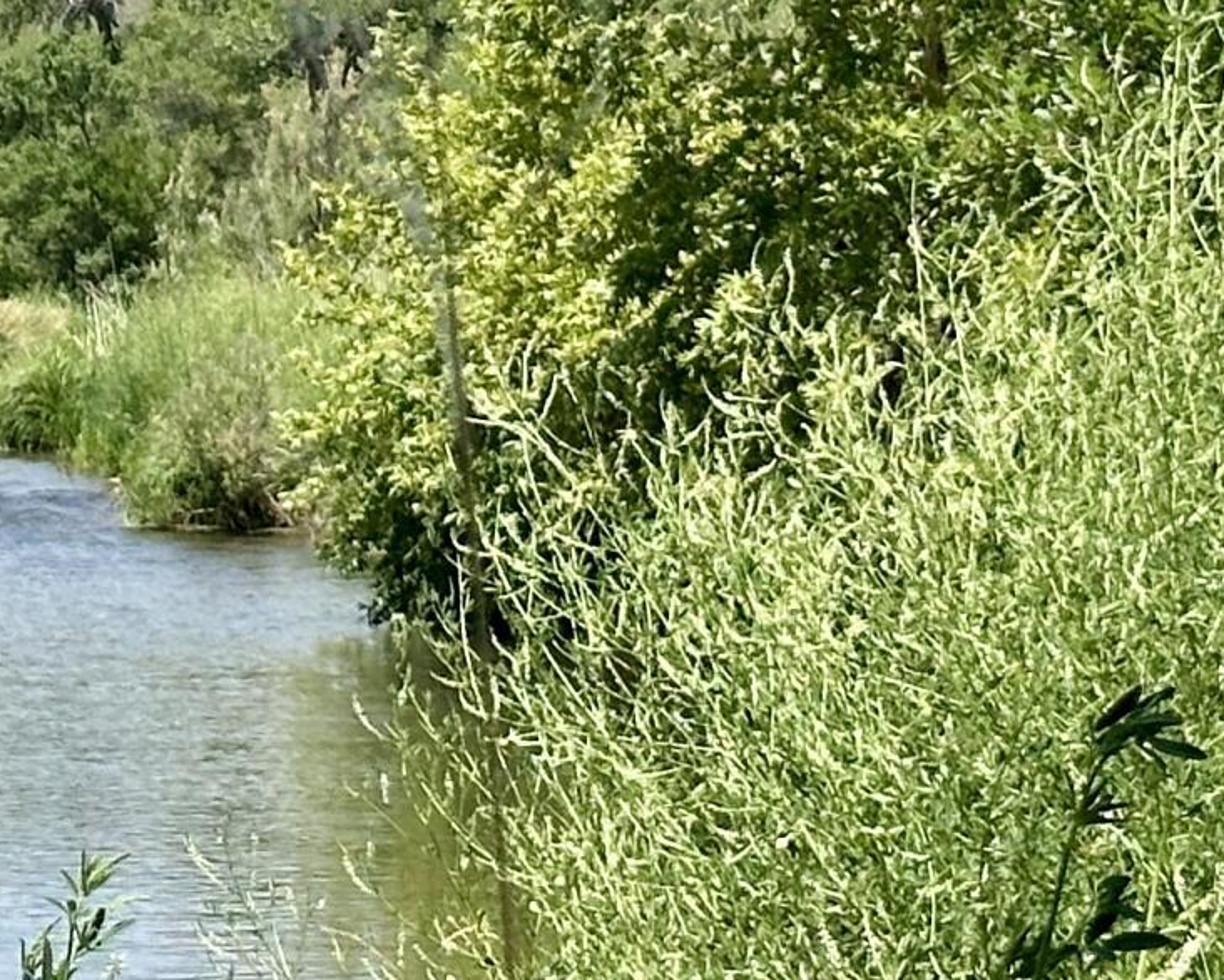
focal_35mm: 192
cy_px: -314
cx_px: 222
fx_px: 6957
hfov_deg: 10.0
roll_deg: +0.0
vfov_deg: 8.0
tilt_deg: +4.9
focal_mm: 6.86
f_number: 1.78
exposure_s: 1/3472
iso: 64
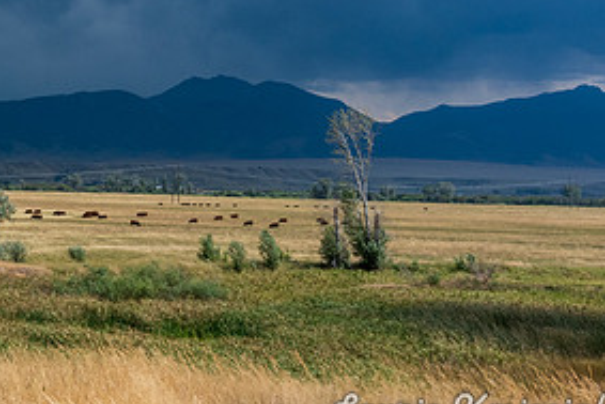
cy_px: 108
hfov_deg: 26.1
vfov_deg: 18.6
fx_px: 1227
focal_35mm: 73
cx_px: -17
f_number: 11
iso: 360
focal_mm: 20
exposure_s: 1/400
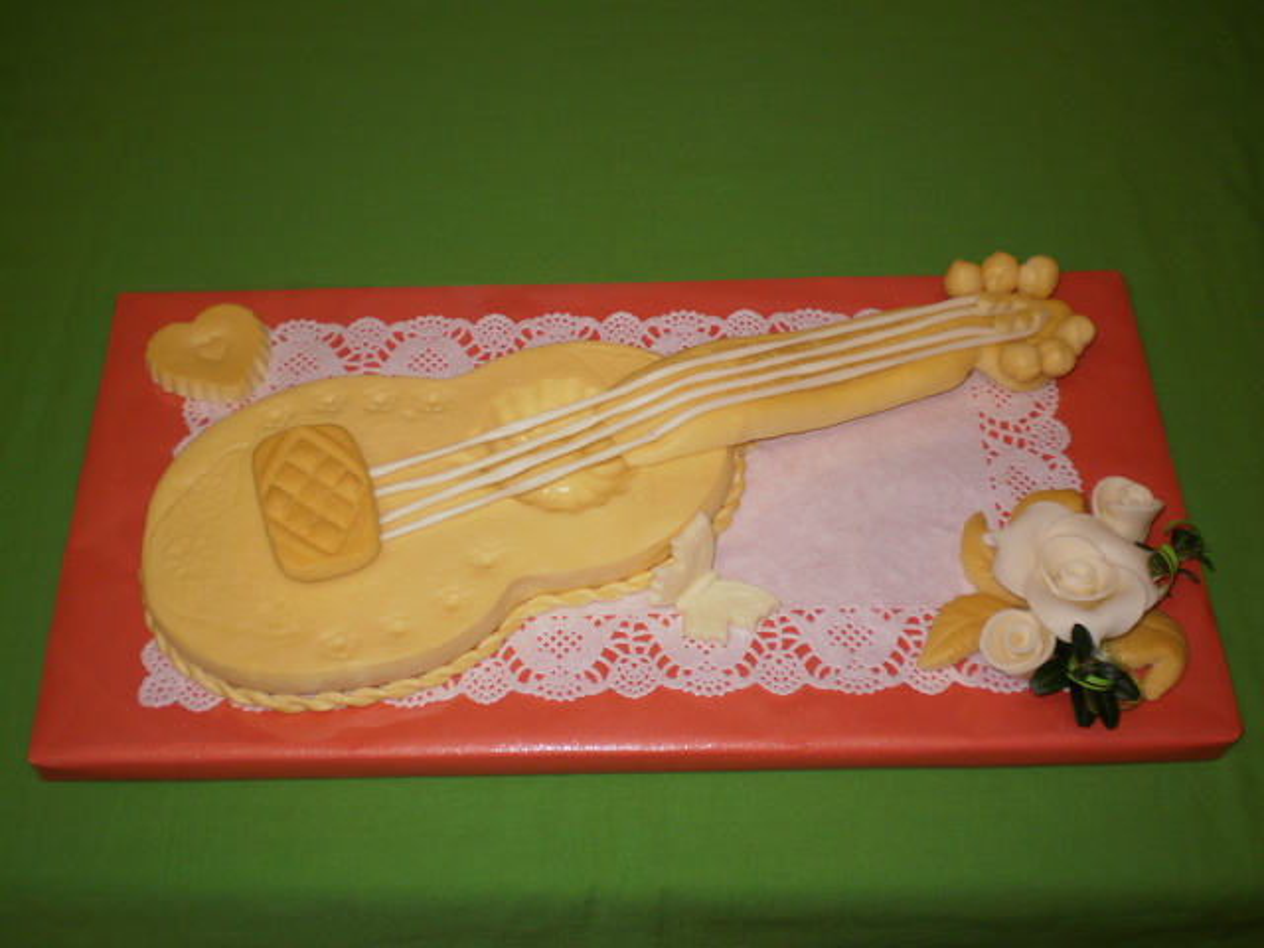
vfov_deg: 32.2
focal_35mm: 45
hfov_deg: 42.1
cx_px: 632
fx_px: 1643
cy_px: 474
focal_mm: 7.4
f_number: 3.5
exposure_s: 1/40
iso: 100
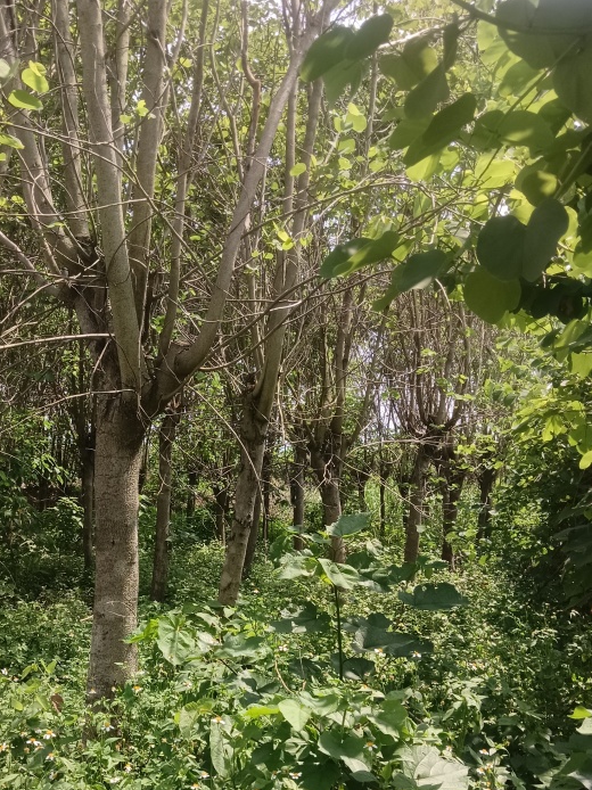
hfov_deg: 35.5
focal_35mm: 40
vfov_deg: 46.4
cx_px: 182
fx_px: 913
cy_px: 497
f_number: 1.8
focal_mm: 4.05
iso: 100
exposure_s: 1/348
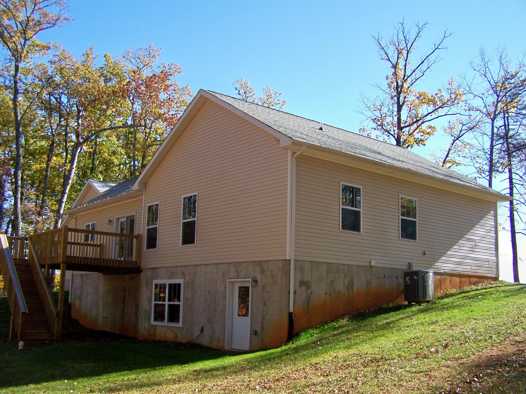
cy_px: 197
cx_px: 263
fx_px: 577
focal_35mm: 38
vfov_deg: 37.7
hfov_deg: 49.0
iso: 64
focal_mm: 6.3
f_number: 2.8
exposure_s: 1/400
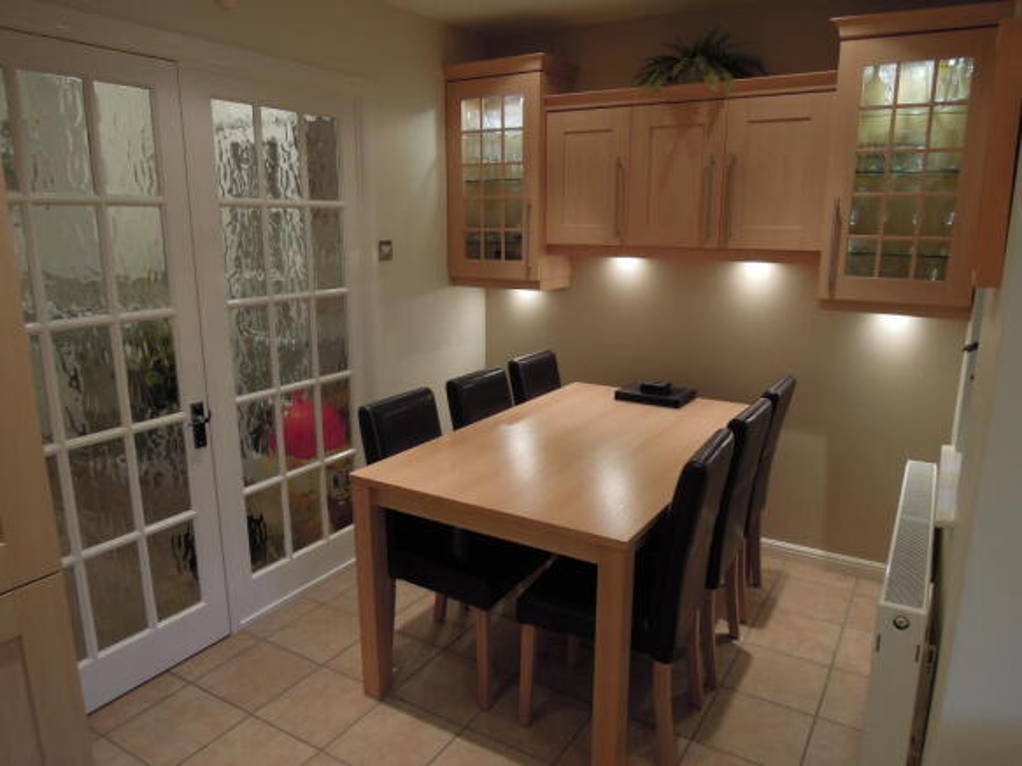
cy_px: 383
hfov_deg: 71.6
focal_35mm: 24
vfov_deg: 56.8
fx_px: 708
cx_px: 511
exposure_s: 1/30
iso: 180
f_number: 2.8
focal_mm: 4.3
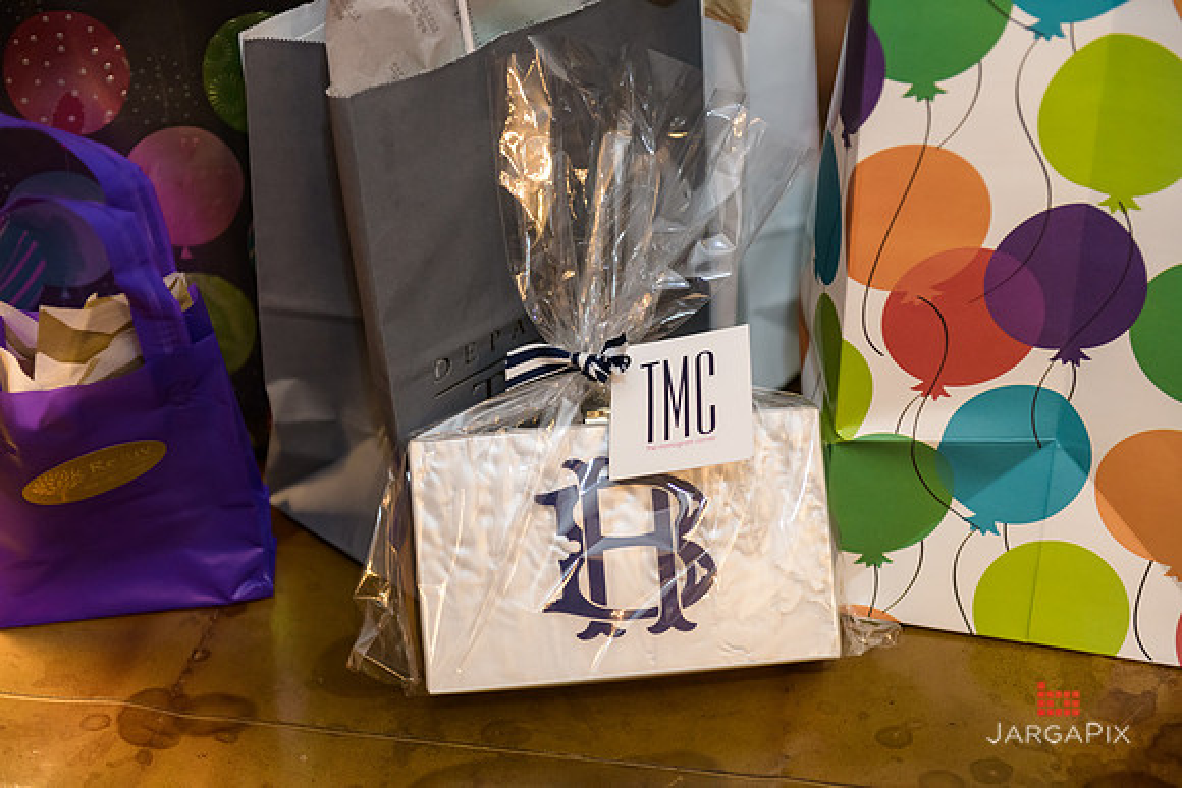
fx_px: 2036
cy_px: 394
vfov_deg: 21.9
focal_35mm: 62
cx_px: 591
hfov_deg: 32.4
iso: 1600
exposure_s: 1/125
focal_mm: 62
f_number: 3.2
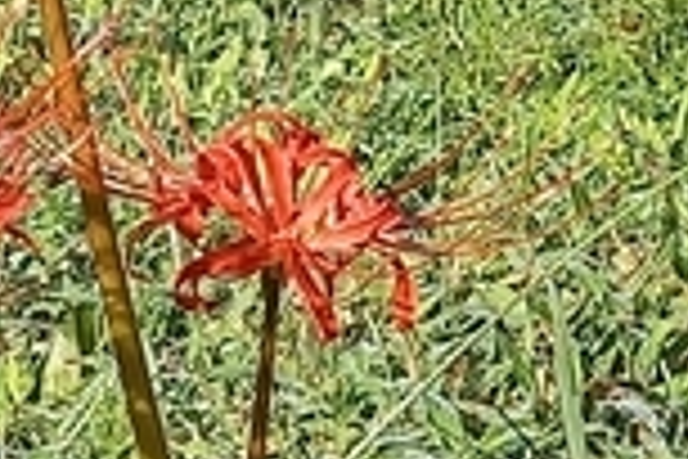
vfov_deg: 6.7
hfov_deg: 9.7
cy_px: 644
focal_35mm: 204
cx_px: -454
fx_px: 3898
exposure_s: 1/527
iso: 50
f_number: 2
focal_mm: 4.6
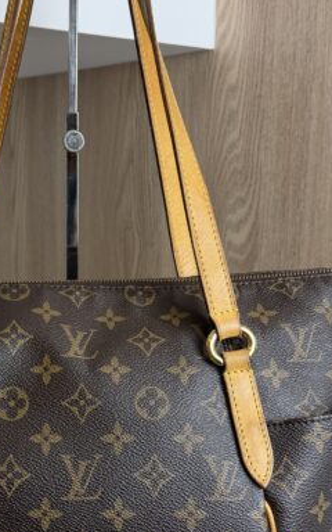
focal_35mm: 53
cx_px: 66
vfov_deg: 38.1
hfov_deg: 24.0
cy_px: 306
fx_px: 767
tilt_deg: -10.4
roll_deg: +1.1
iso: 100
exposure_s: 1/120
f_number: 1.78
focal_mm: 6.76
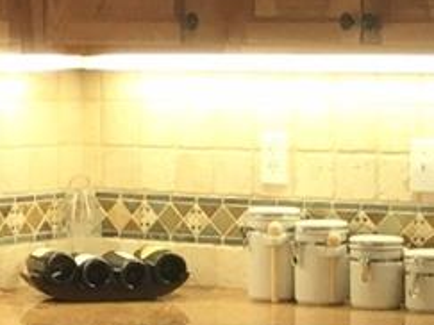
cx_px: 211
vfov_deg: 8.3
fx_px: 2243
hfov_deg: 11.1
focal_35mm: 179
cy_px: 212
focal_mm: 4.15
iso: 25
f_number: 2.2
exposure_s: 1/30
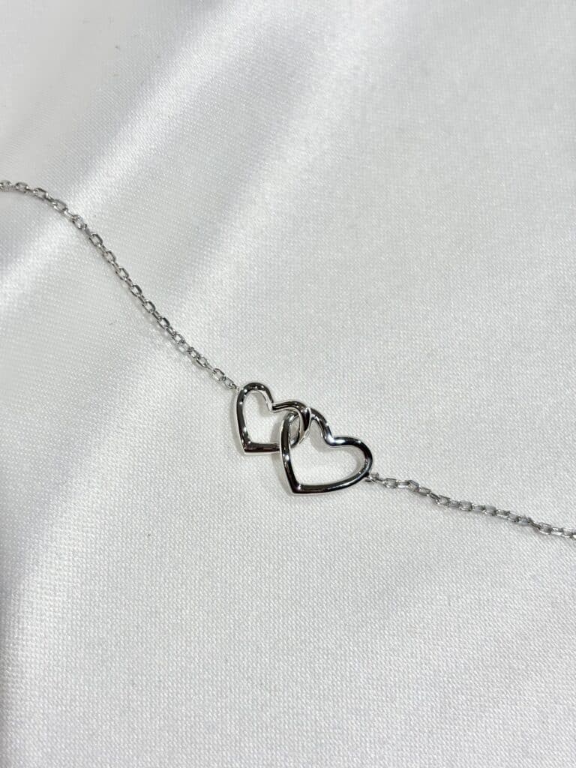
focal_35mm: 52
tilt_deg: -59.7
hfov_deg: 28.0
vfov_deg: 36.8
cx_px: 288
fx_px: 1154
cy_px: 384
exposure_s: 1/378
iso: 32
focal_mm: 5.96
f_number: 1.6
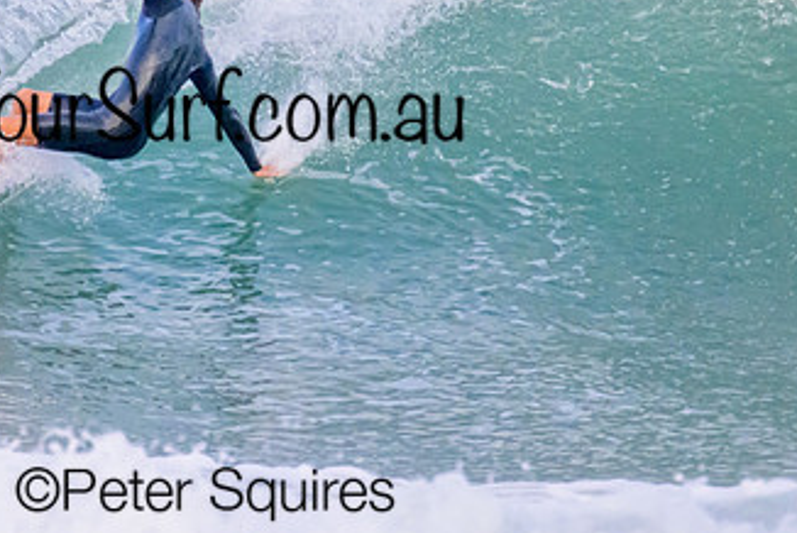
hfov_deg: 1.3
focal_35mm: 1577
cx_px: 249
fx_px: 34943
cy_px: 55
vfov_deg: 0.9
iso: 6400
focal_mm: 800
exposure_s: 1/2000
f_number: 11
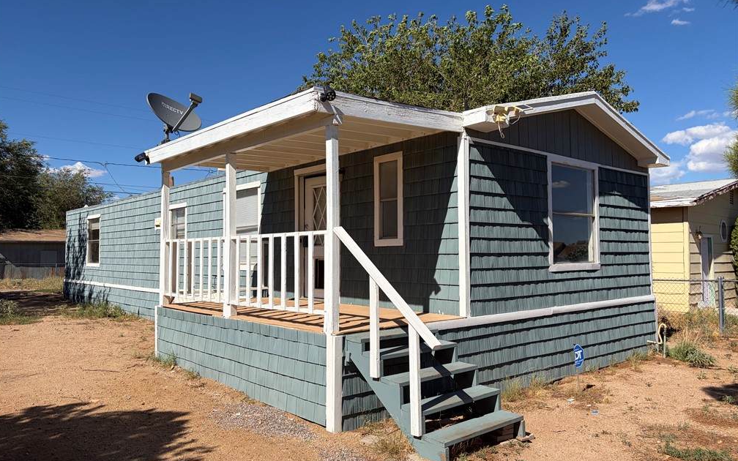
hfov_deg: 66.5
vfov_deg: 44.5
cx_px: 365
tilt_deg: +2.4
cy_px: 231
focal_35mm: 28
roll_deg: +1.3
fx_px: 563
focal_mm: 5.96
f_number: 1.6
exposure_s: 1/5348
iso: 50
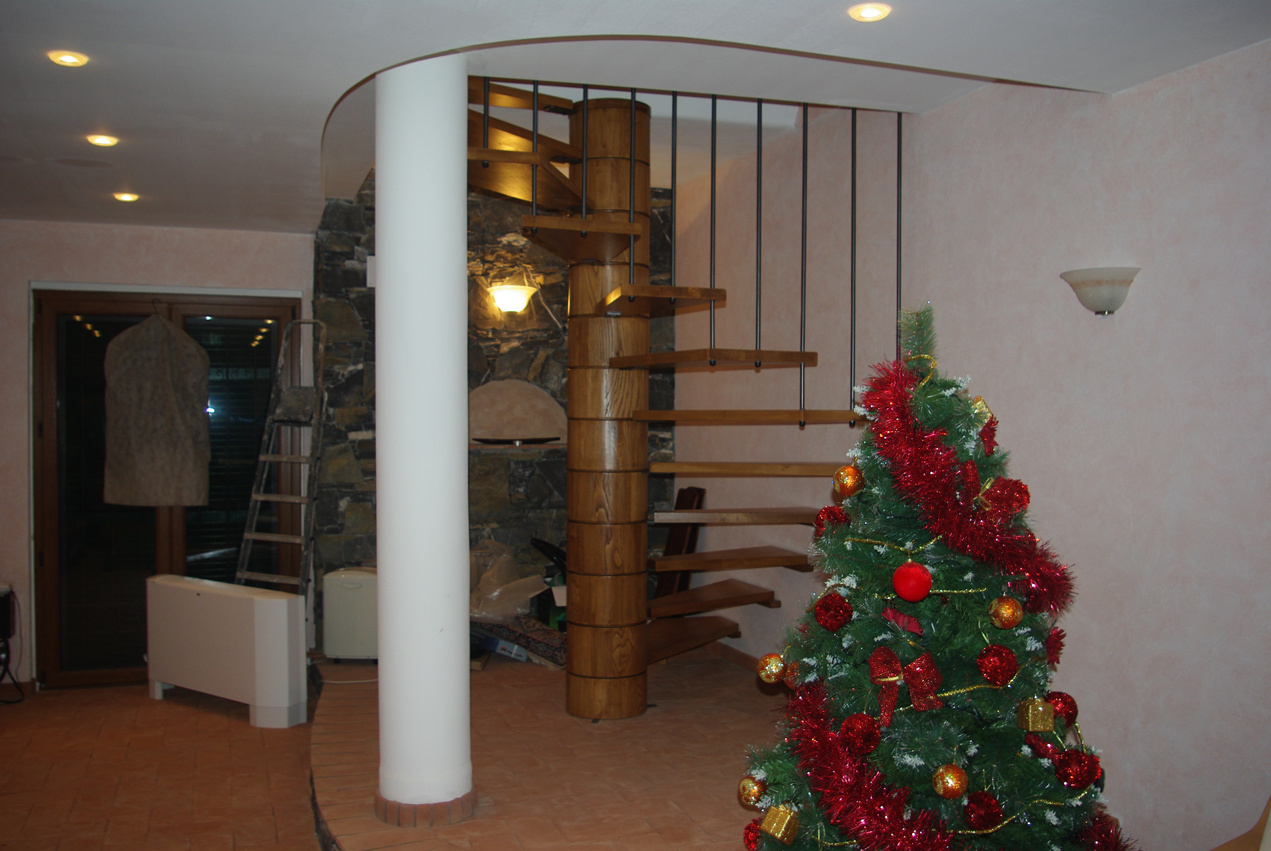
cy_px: 426
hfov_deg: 60.2
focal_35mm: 31
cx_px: 636
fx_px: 1096
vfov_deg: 42.4
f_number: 4
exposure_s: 1/30
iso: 200
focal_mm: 21
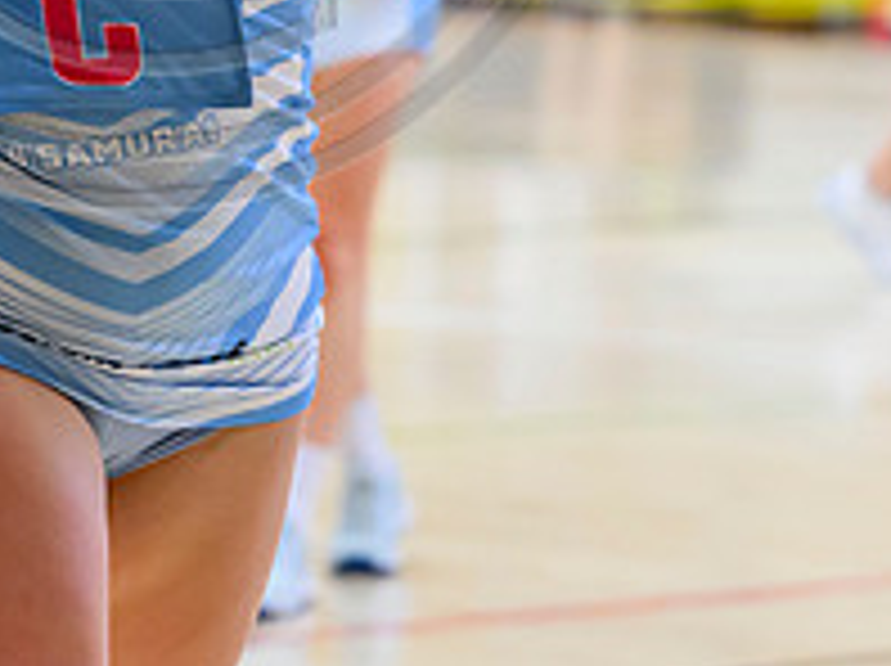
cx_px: 110
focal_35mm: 402
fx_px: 10335
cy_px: -491
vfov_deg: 3.7
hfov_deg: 4.9
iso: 3200
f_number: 3.5
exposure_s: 1/1000
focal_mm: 104
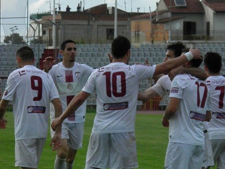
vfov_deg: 5.1
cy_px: 92
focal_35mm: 291
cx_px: 138
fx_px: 1892
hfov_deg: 6.8
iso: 500
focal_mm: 41.1
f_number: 6.6
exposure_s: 1/1250
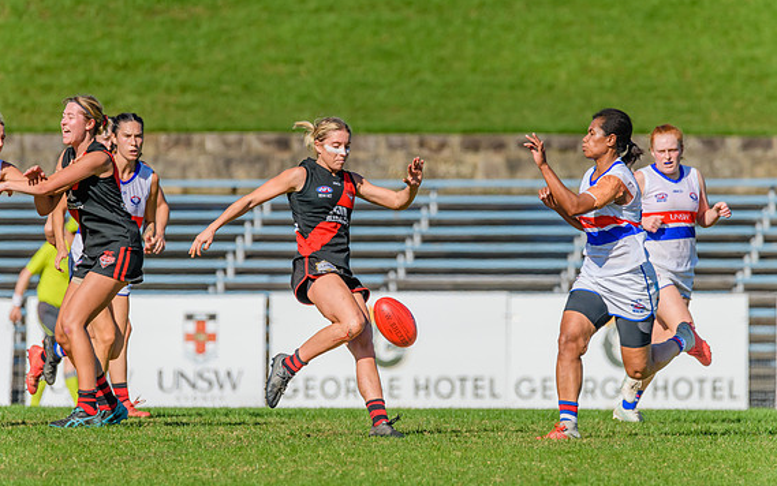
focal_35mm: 645
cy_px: 259
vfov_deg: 2.0
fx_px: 13662
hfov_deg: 3.3
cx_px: 394
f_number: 13
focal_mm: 600
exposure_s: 1/1600
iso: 640
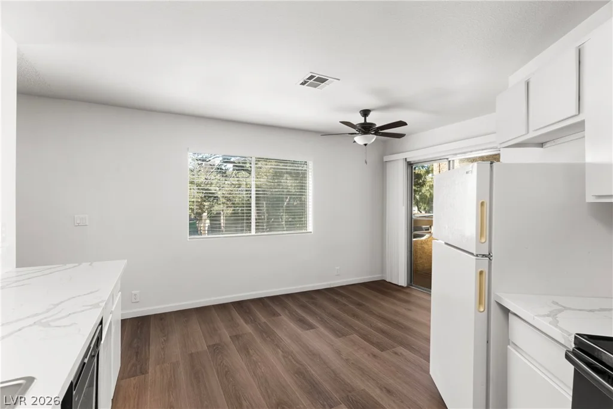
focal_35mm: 17
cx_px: 306
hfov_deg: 93.3
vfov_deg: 70.5
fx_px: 289
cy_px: 204
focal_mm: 17
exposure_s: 1/20
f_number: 8
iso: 400
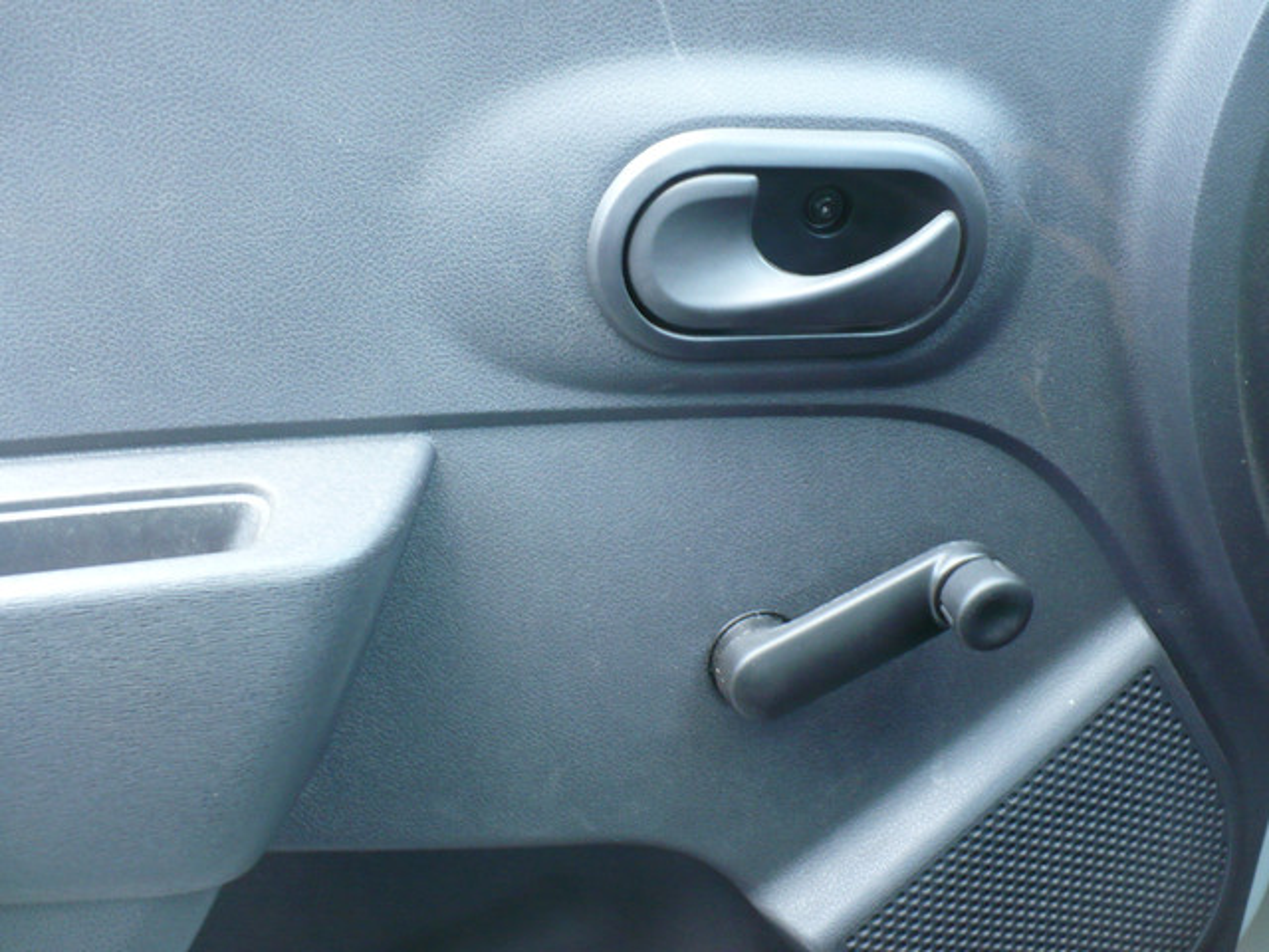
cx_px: 634
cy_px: 476
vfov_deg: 36.8
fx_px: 1430
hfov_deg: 47.9
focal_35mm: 39
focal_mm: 6.1
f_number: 2.8
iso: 160
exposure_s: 1/30
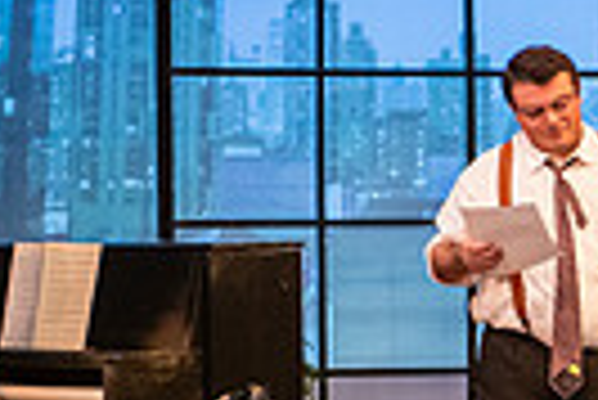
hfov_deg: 6.6
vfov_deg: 4.5
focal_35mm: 305
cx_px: 931
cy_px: 384
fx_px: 5072
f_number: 3.5
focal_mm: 70
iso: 2500
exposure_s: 1/200
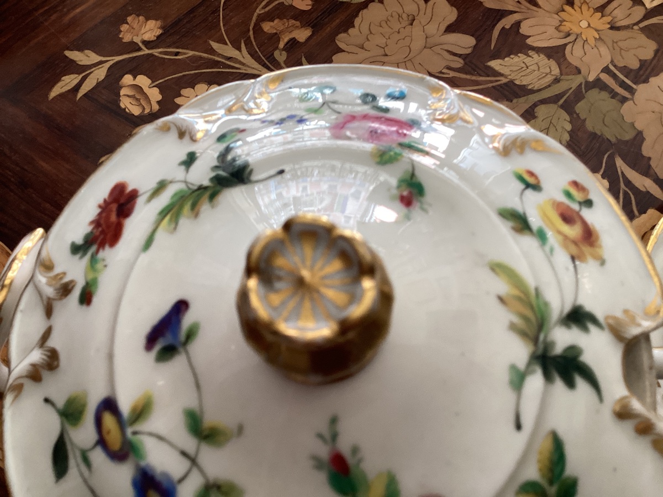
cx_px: 332
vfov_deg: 45.4
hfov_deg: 58.4
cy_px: 248
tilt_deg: -70.2
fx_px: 594
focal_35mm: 31
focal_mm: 3.3
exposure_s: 1/60
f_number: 2.4
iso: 100
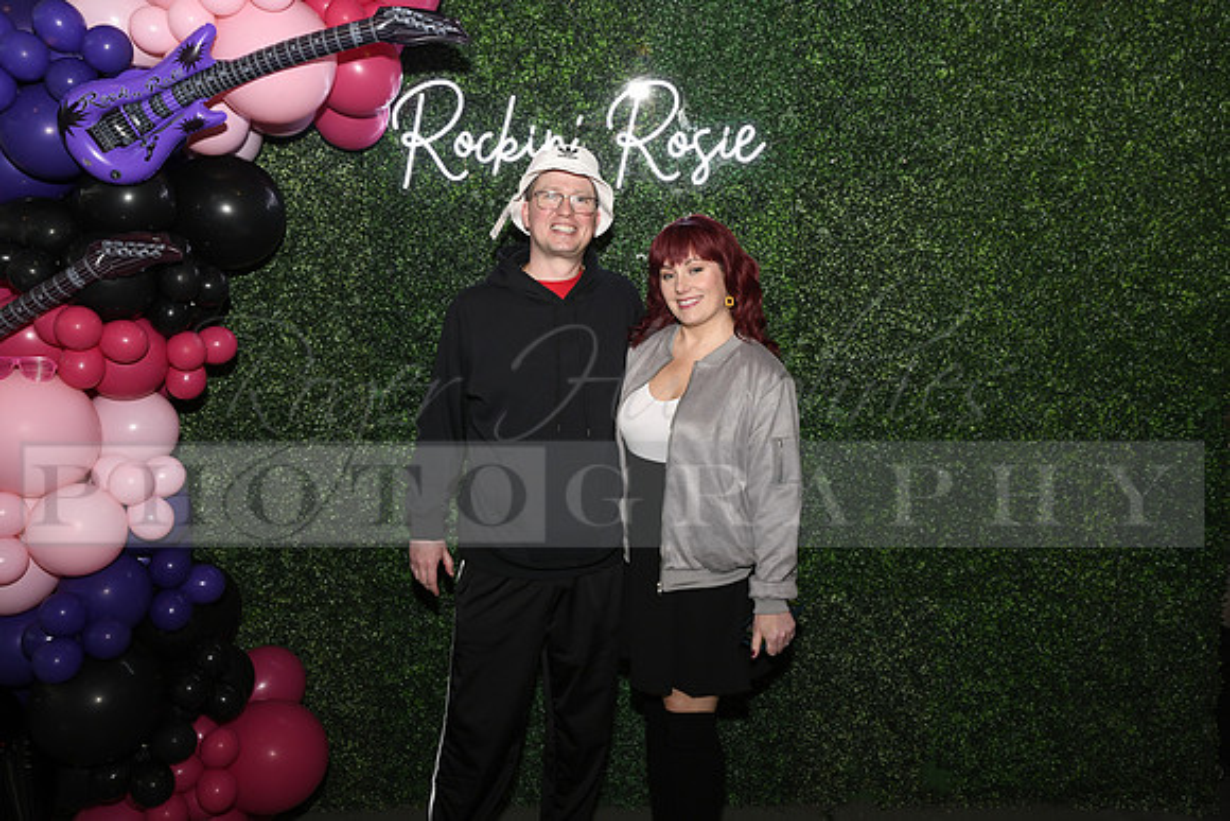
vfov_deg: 45.0
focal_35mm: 29
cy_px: 410
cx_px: 615
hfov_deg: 63.6
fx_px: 991
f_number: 6.3
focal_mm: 29
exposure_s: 1/60
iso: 500
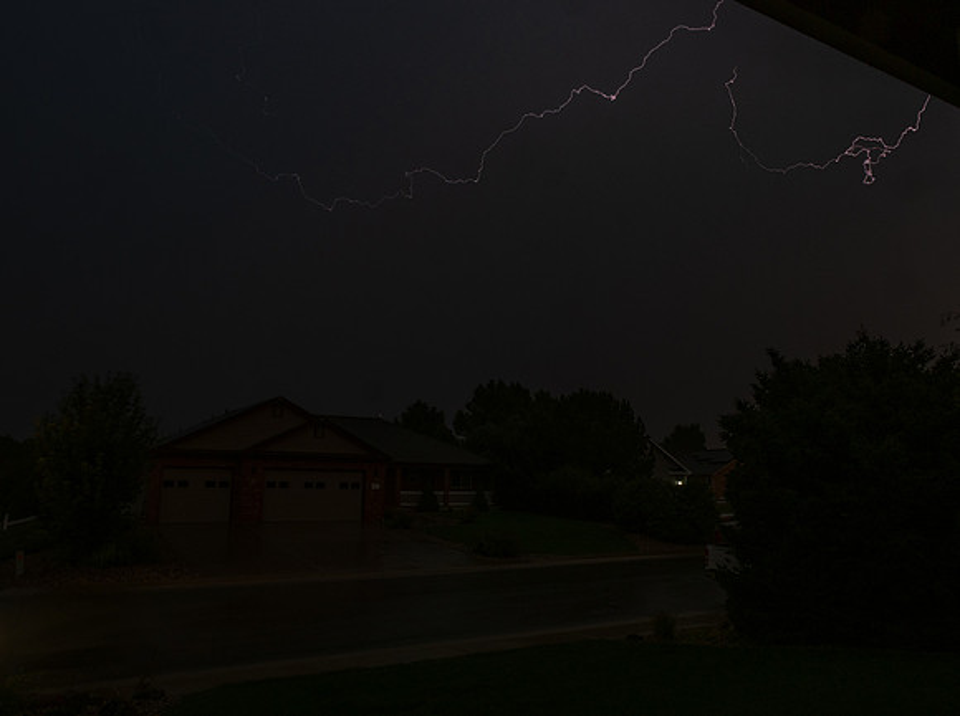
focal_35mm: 28
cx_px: 526
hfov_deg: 64.2
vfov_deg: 50.3
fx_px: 763
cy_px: 370
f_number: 14
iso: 200
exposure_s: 1
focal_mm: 12
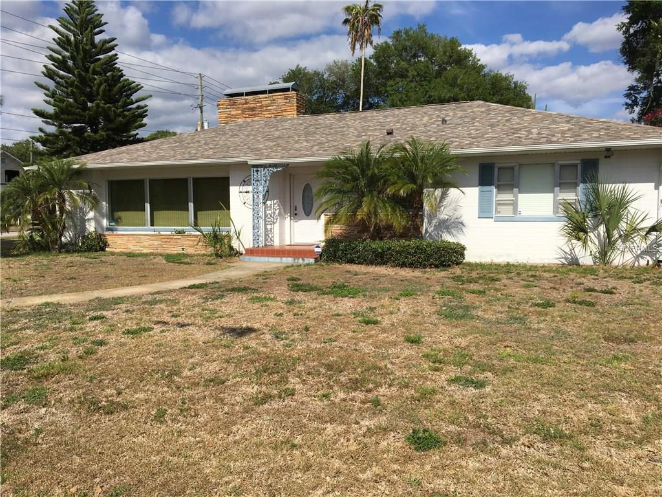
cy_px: 248
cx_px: 331
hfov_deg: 61.7
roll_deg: +0.0
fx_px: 555
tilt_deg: -3.6
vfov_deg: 48.2
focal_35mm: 29
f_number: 2.2
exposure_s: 1/2404
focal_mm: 4.15
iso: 25
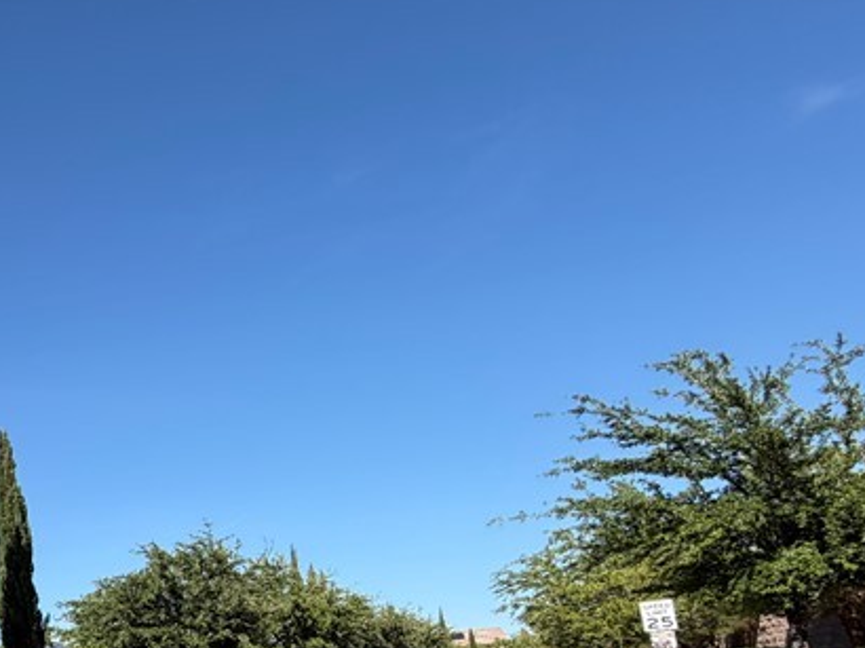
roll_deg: +3.8
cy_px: 644
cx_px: -175
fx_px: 874
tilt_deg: +7.8
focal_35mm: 35
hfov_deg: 38.6
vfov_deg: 36.6
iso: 25
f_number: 2.2
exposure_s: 1/770
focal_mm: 2.22
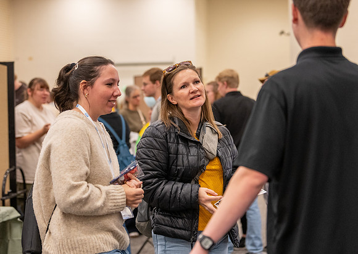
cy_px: 107
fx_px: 918
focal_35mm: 90
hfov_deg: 22.1
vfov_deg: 15.8
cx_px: 186
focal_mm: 70
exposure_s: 1/125
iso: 800
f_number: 2.8
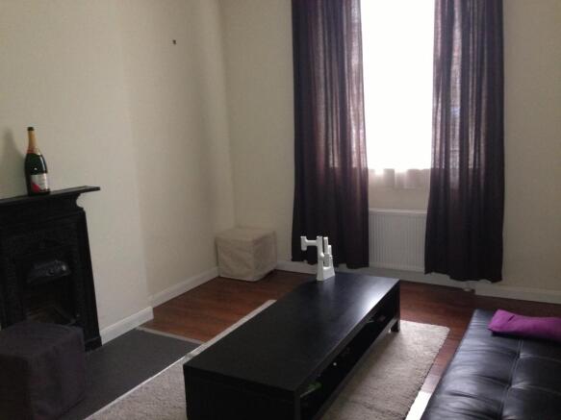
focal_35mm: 33
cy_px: 210
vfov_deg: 42.9
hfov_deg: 55.4
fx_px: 535
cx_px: 280
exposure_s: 1/20
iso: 320
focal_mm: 4.13
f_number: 2.4
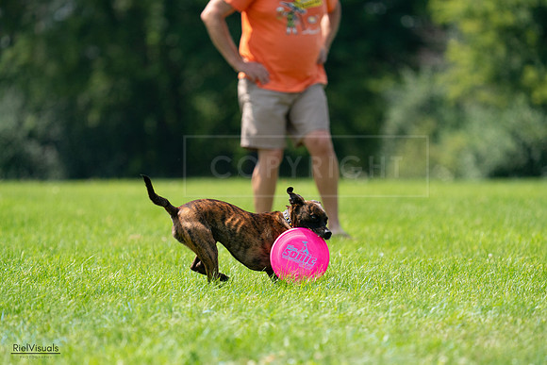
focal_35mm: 382
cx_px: 274
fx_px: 5805
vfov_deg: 3.6
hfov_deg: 5.4
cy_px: 182
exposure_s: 1/3200
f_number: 6.3
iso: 1250
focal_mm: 382
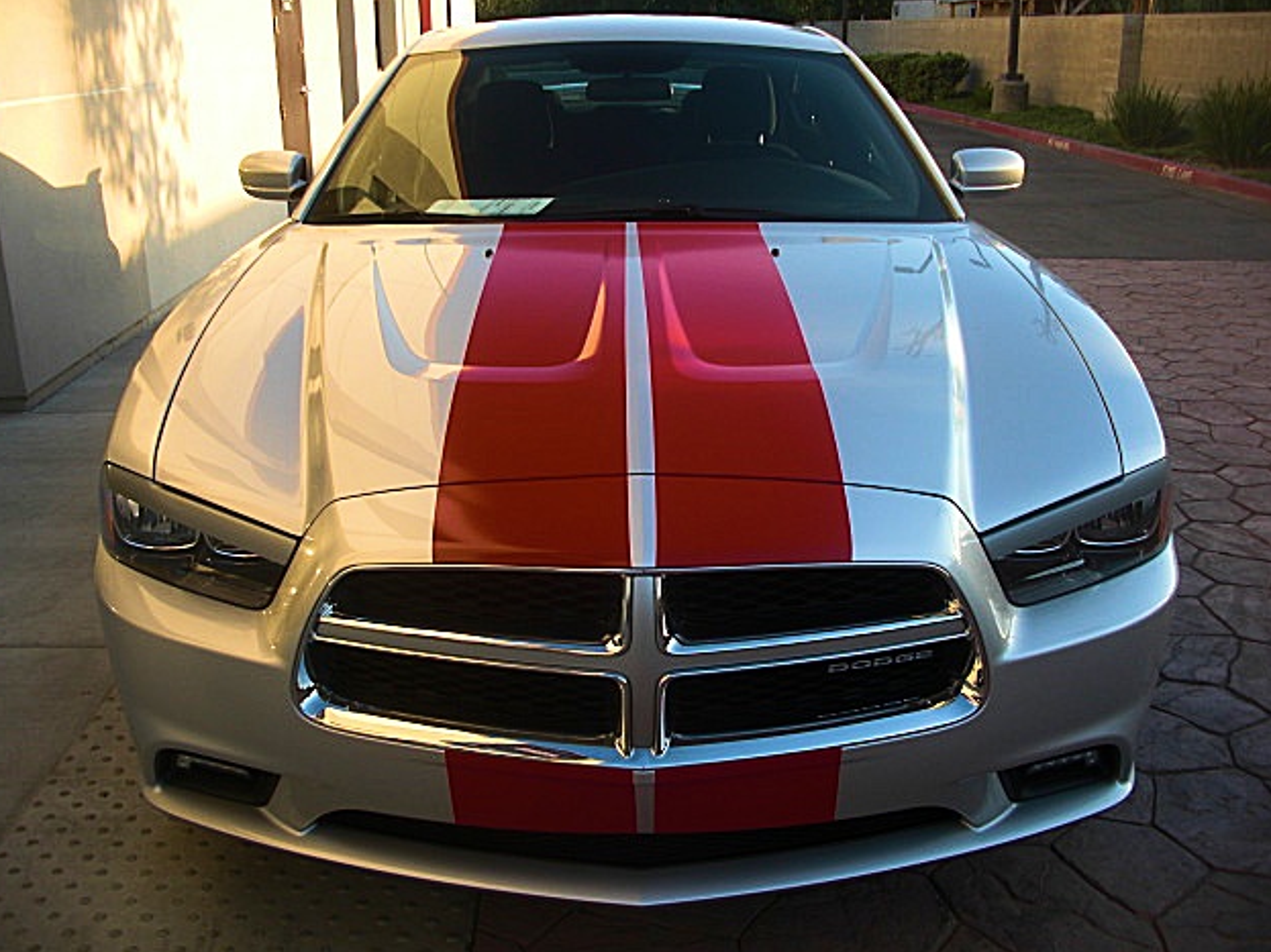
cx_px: 626
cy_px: 469
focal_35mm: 37
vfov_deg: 38.7
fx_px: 1358
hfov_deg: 50.1
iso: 50
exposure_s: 1/200
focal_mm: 6.3
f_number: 2.8
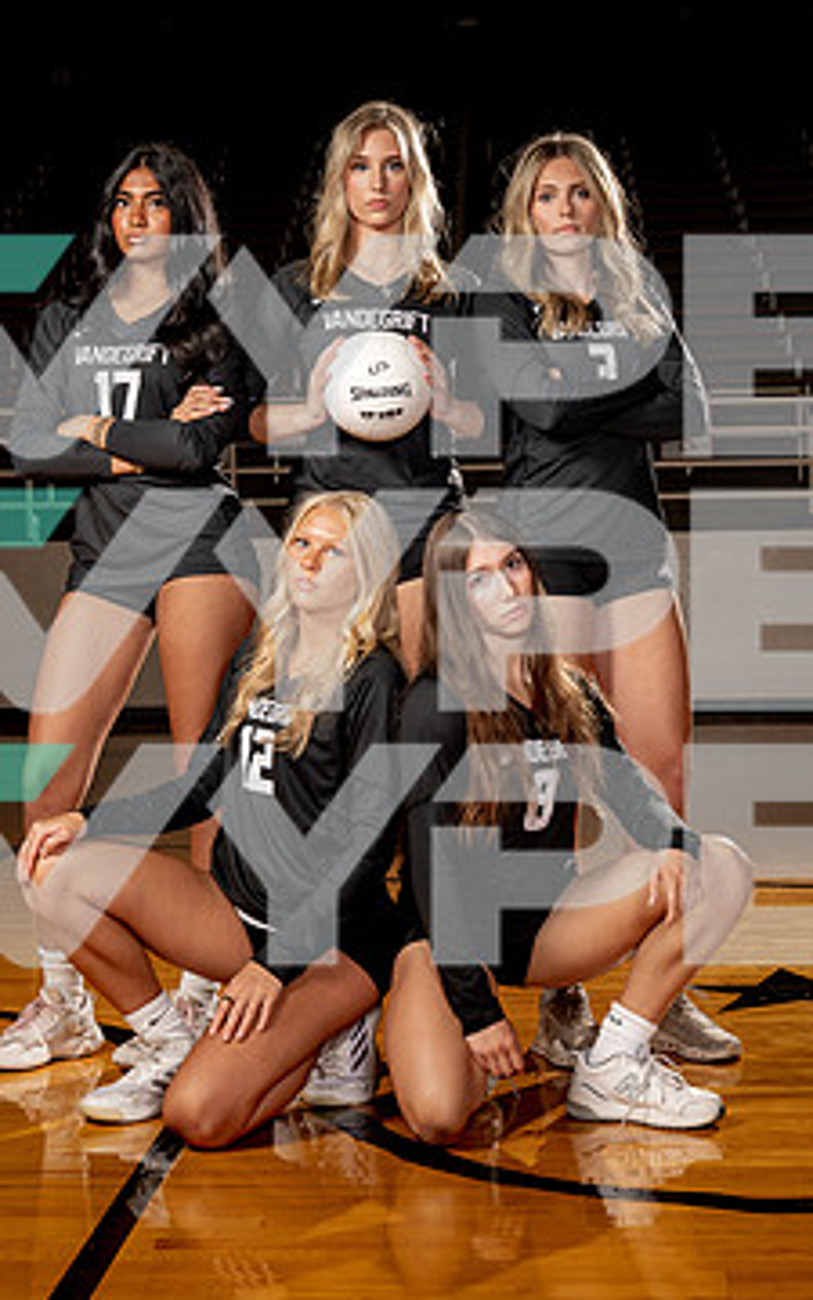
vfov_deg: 31.5
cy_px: 603
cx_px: 397
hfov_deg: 20.0
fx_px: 2304
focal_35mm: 65
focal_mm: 51
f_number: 8
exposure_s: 1/250
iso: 100
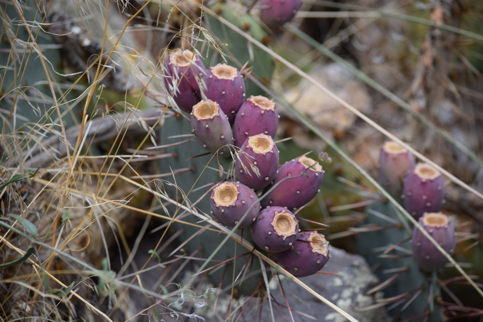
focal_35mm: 174
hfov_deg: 11.8
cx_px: 242
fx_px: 2334
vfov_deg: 7.9
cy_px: 161
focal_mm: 116
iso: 220
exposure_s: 1/500
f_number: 5.6
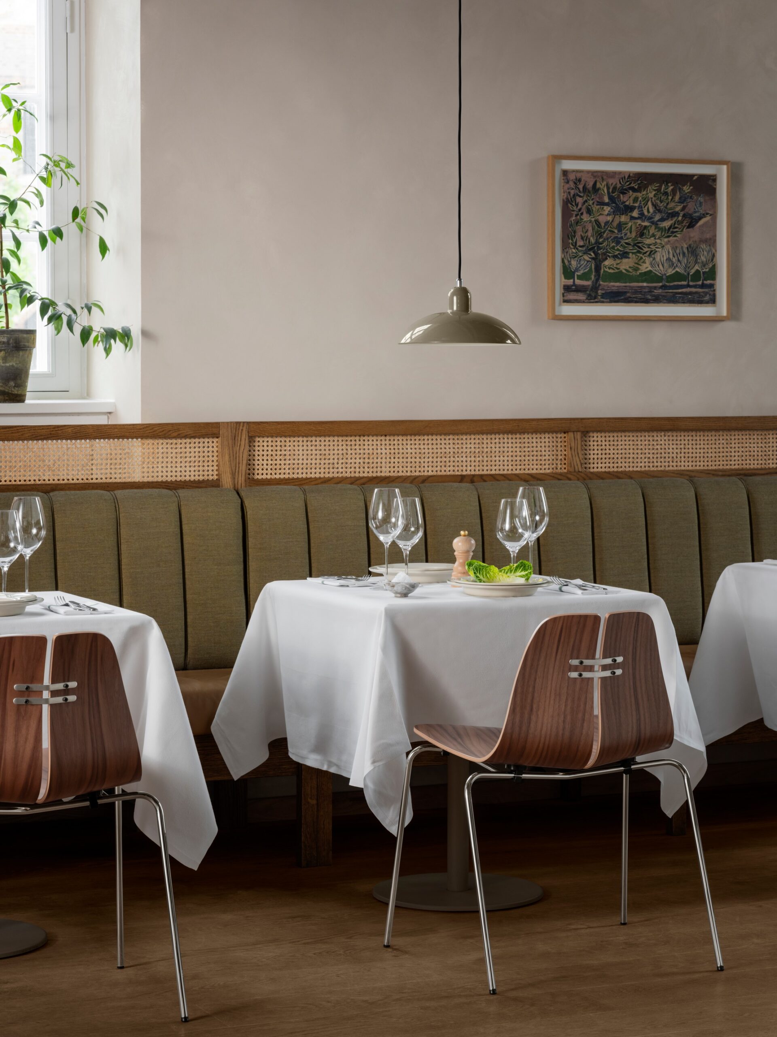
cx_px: 388
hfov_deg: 17.0
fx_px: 2604
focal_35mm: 87
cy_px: 518
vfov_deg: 22.5
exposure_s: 1/5
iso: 400
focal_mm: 110
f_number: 11
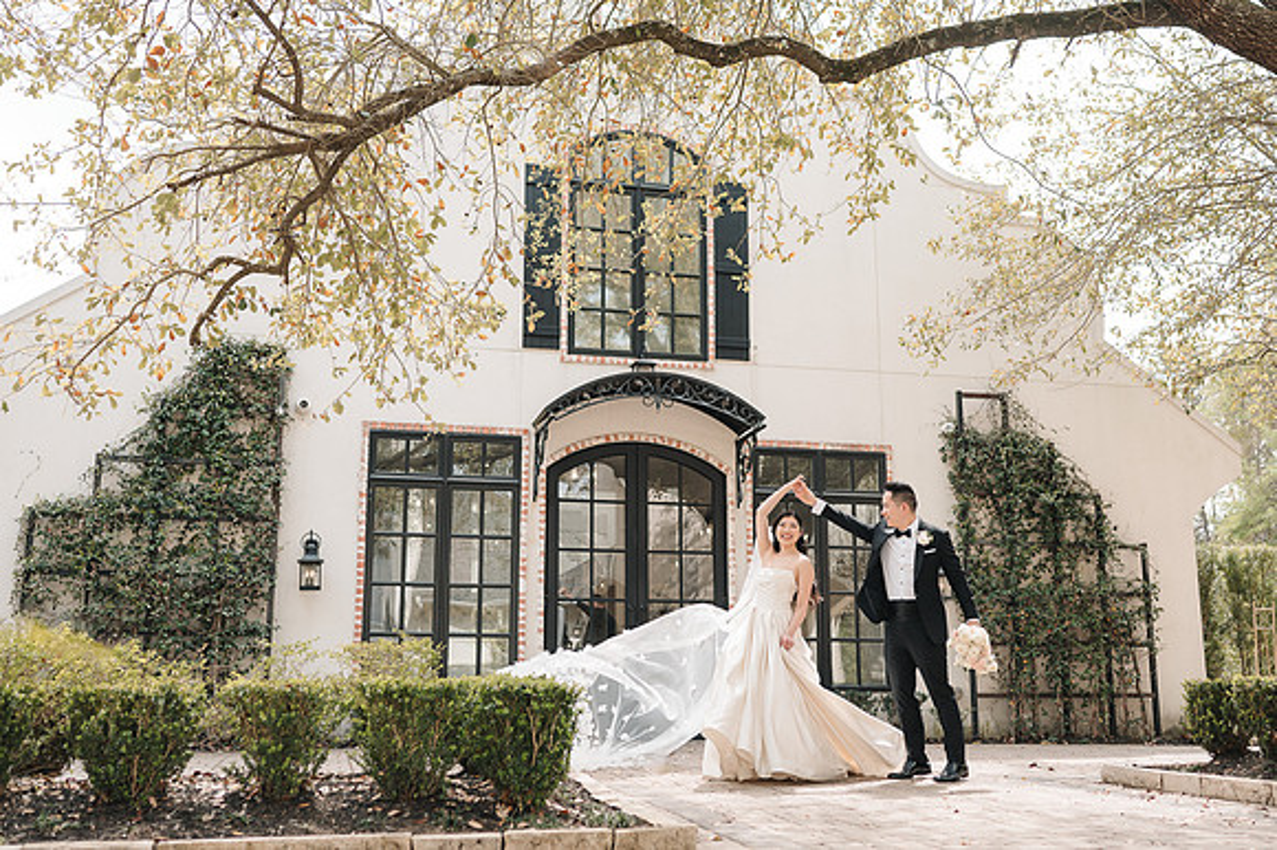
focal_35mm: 38
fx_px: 1342
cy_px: 425
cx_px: 638
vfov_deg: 35.1
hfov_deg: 50.9
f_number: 2.5
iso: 100
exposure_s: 1/640
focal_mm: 35
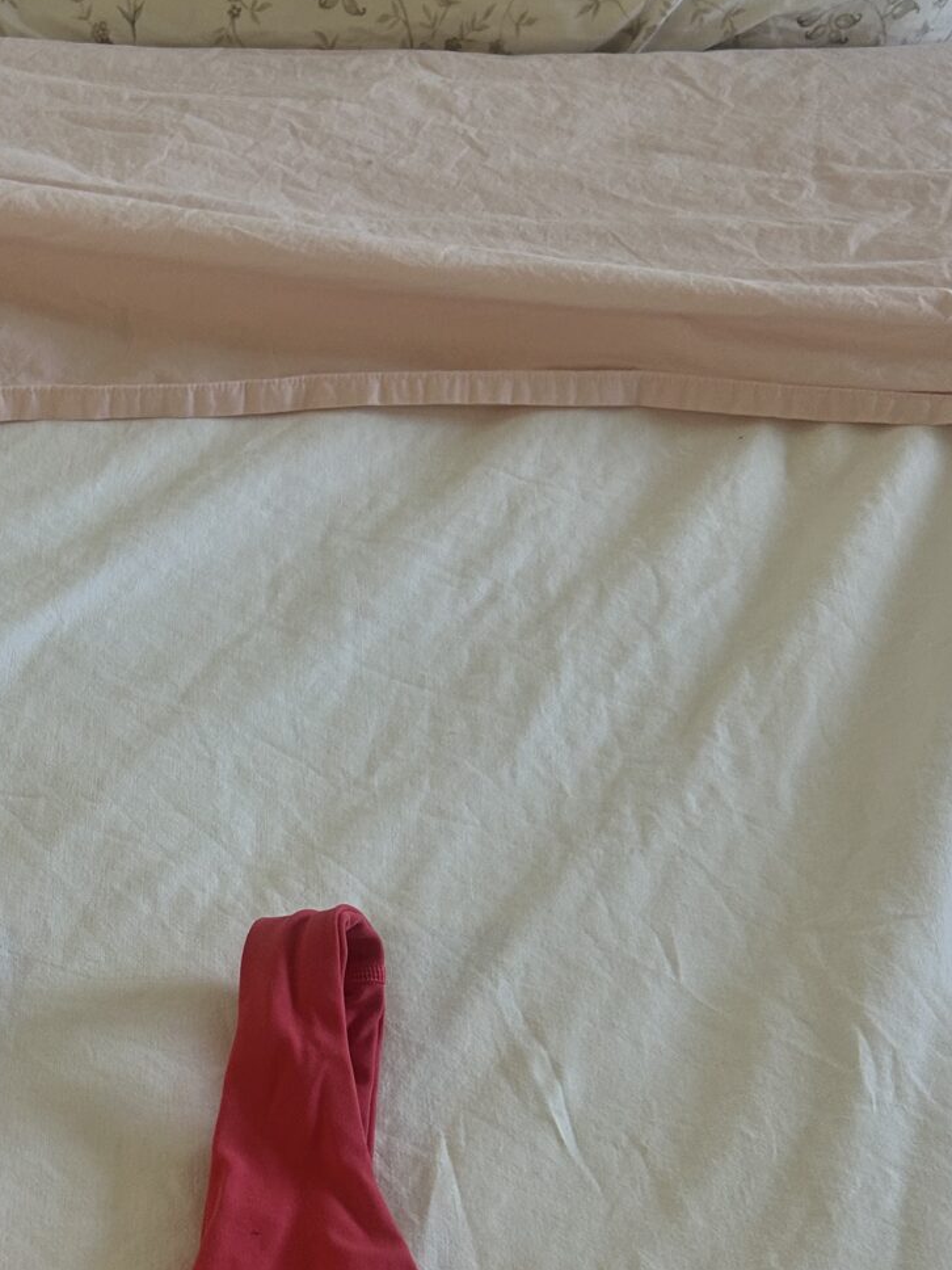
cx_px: 73
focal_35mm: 55
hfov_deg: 25.6
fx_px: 2017
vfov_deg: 34.8
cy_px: 789
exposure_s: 1/120
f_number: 1.5
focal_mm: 5.7
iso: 100
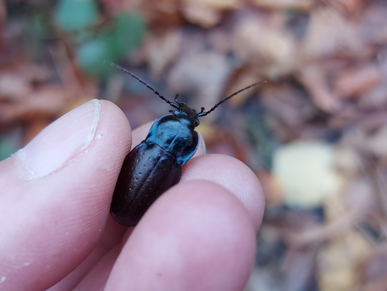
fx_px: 268
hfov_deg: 71.6
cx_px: 194
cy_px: 146
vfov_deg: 56.8
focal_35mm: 24
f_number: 1.8
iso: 160
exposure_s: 1/50
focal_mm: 5.23
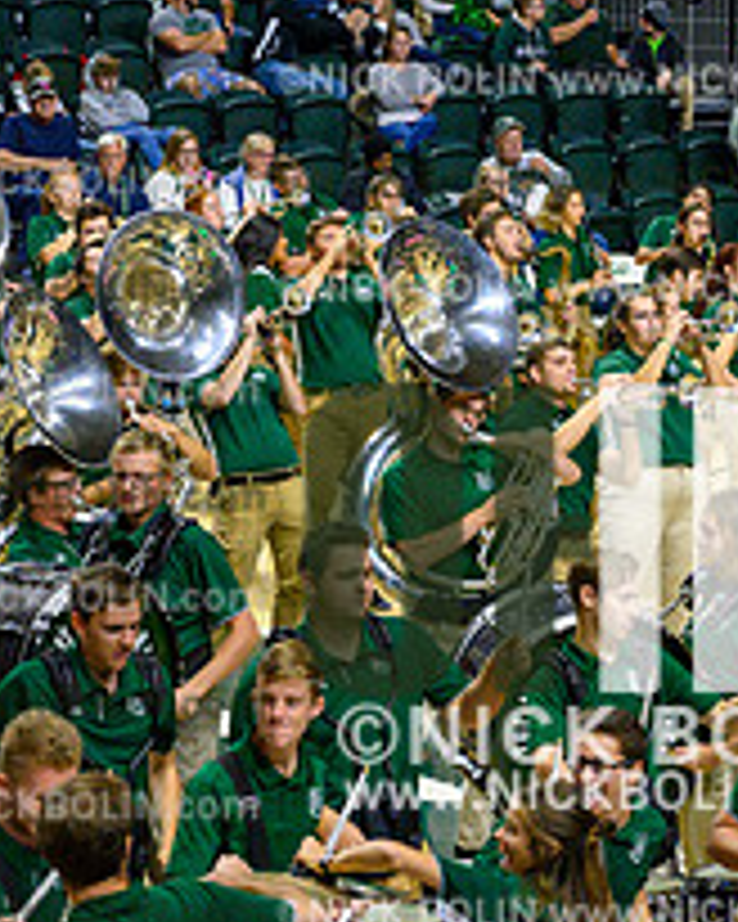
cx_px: 621
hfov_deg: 9.3
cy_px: 600
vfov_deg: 11.7
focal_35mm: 165
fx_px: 4505
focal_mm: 62
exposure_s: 1/800
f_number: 4.5
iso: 3200
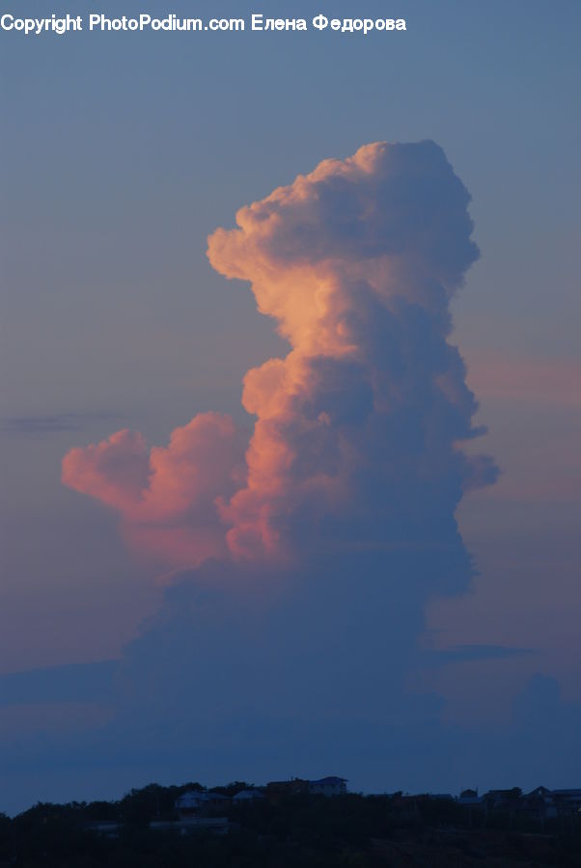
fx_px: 6158
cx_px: 290
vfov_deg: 8.1
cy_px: 434
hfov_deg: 5.4
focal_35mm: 255
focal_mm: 170
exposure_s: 1/125
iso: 160
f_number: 4.5
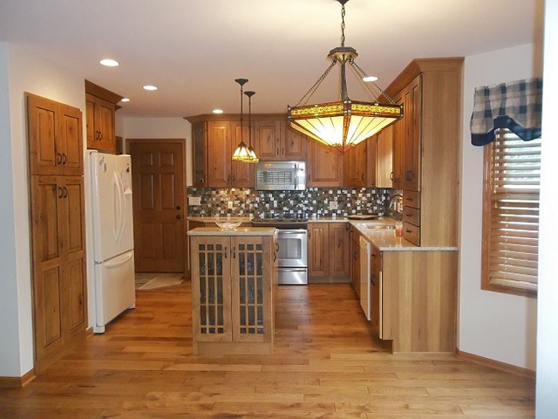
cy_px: 210
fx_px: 435
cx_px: 279
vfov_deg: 51.4
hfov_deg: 65.3
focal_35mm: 27
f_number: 3.5
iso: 320
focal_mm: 4.9
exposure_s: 1/30
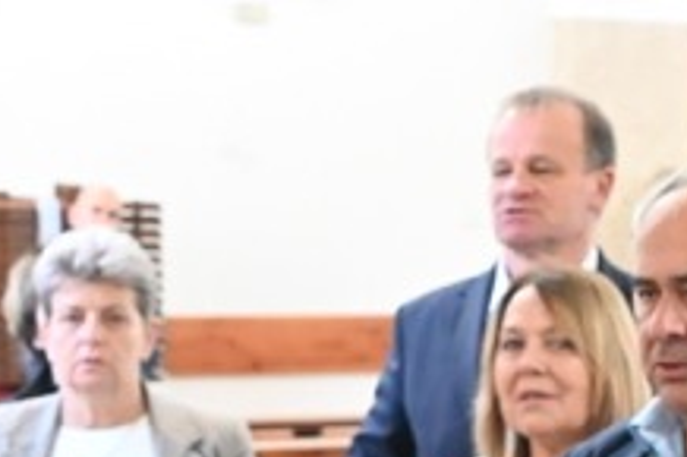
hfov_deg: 11.7
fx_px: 3356
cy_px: 633
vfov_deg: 7.7
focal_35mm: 176
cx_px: 504
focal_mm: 30
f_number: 4
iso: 10000
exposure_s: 1/60
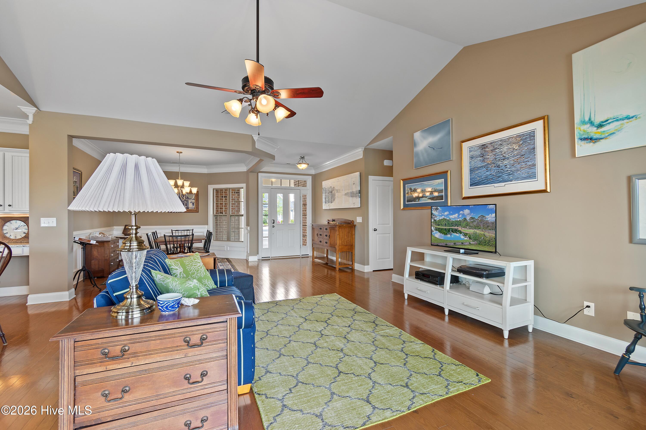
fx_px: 269
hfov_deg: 100.4
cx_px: 323
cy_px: 215
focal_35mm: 15
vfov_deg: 77.3
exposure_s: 1/3
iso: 100
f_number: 4.5
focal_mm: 10
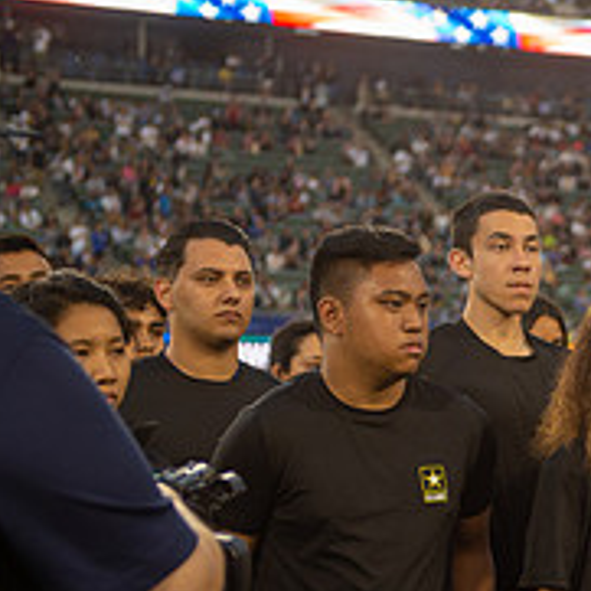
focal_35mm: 142
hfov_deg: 11.9
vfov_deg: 12.2
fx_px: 2743
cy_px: 495
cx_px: 807
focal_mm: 52
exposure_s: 1/500
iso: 400
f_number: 2.8
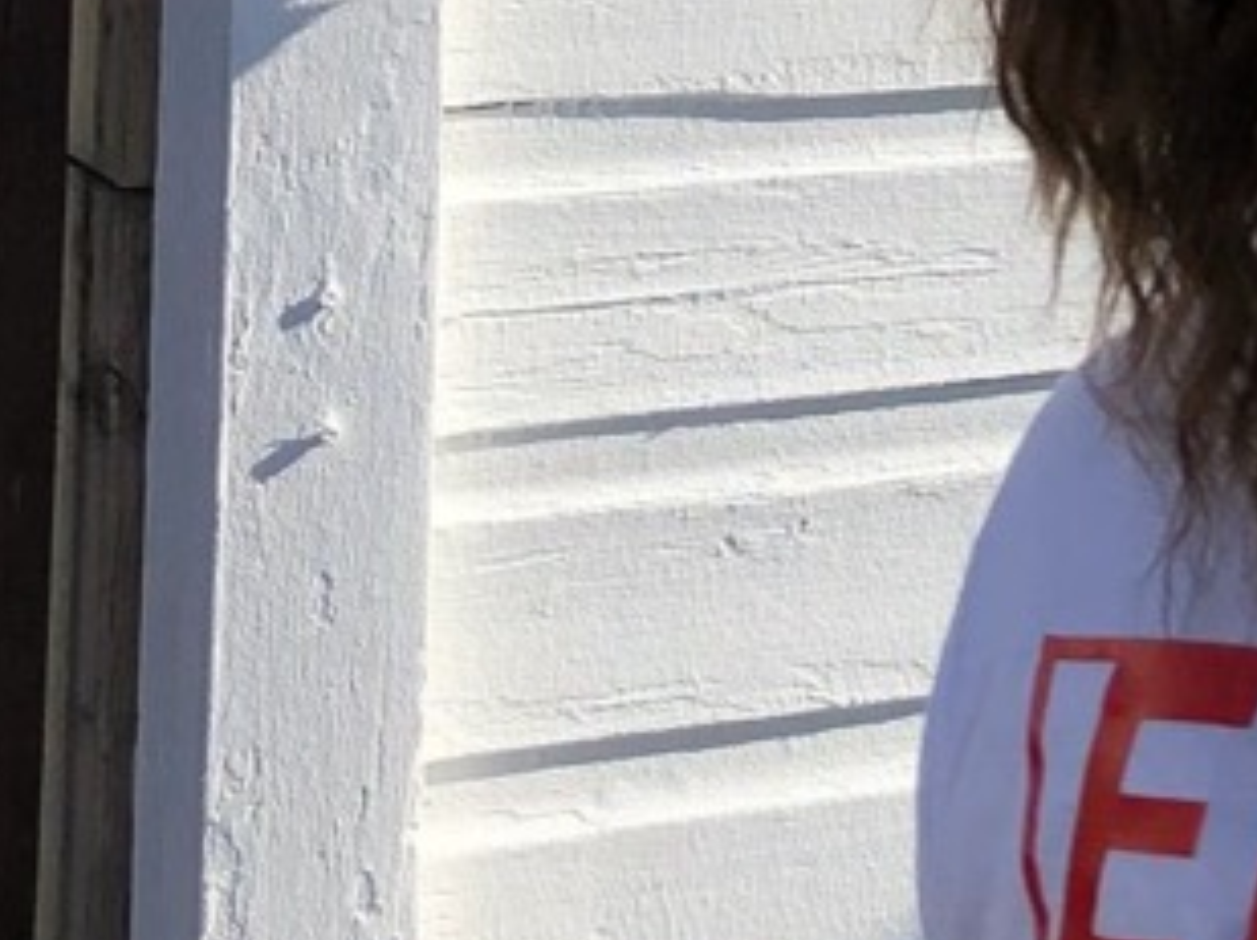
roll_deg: -1.7
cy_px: -1099
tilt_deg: +6.8
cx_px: 1326
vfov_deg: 10.5
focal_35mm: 127
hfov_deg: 15.2
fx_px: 4606
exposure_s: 1/2088
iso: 20
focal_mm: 3.99
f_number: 1.8
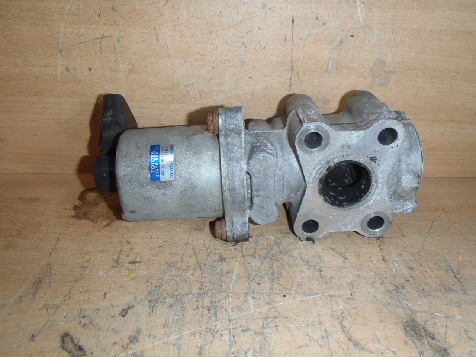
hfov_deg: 63.4
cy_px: 178
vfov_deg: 49.7
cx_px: 238
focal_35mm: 28
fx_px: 385
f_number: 3.9
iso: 100
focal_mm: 5
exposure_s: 1/30
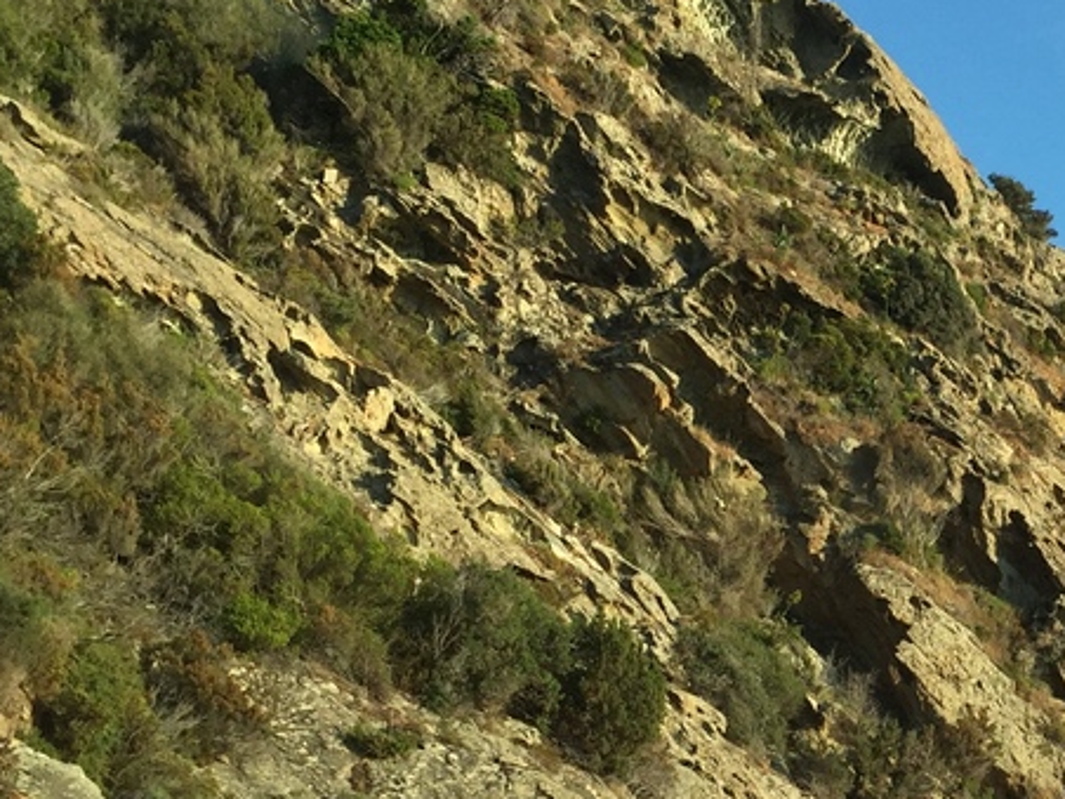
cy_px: 629
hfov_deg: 24.0
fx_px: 2369
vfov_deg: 19.0
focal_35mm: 77
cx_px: 1114
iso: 32
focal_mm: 4.15
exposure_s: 1/719
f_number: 2.2
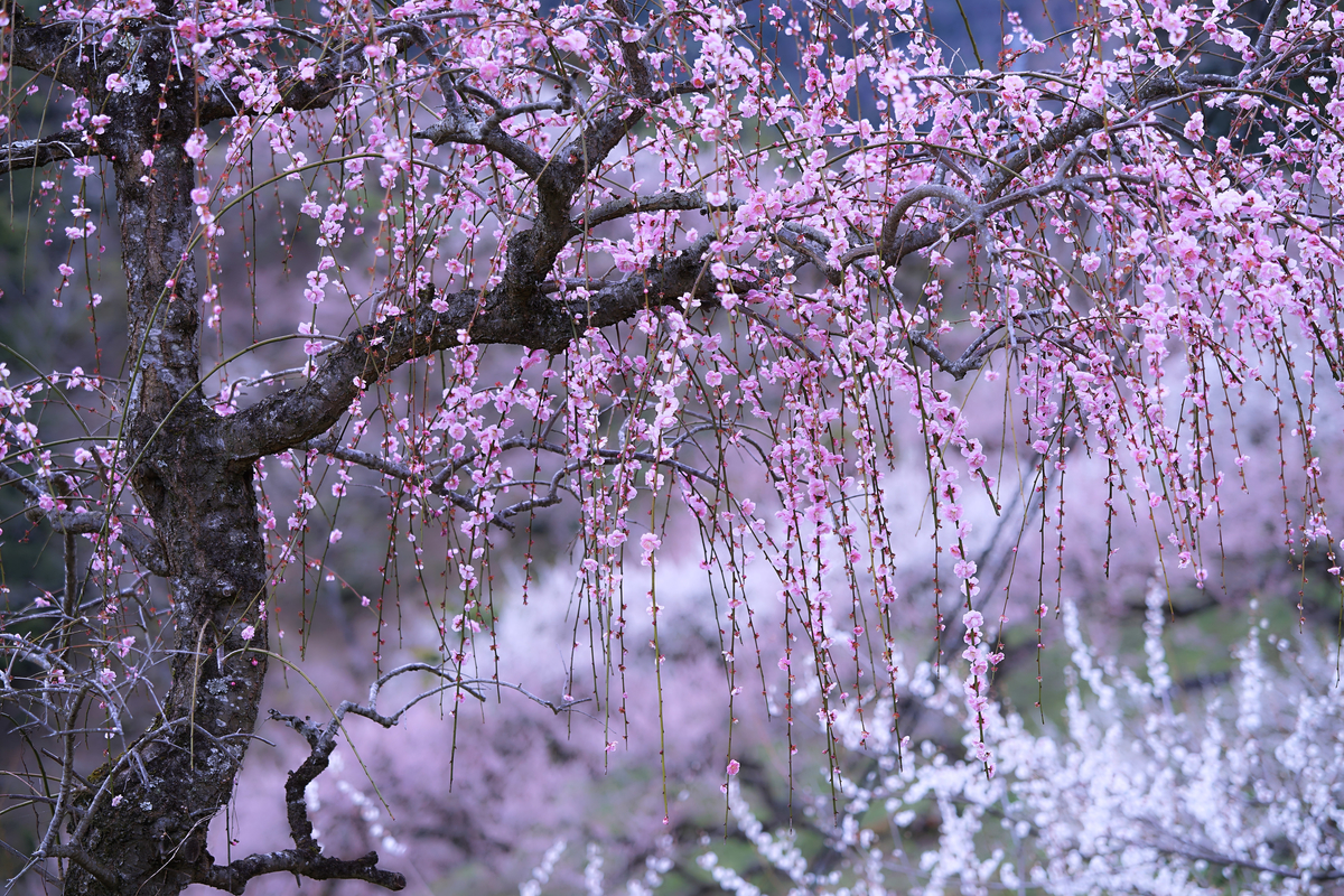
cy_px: 448
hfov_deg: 16.3
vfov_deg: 10.9
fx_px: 4704
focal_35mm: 126
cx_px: 672
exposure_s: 1/160
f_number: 5
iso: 125
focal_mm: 126
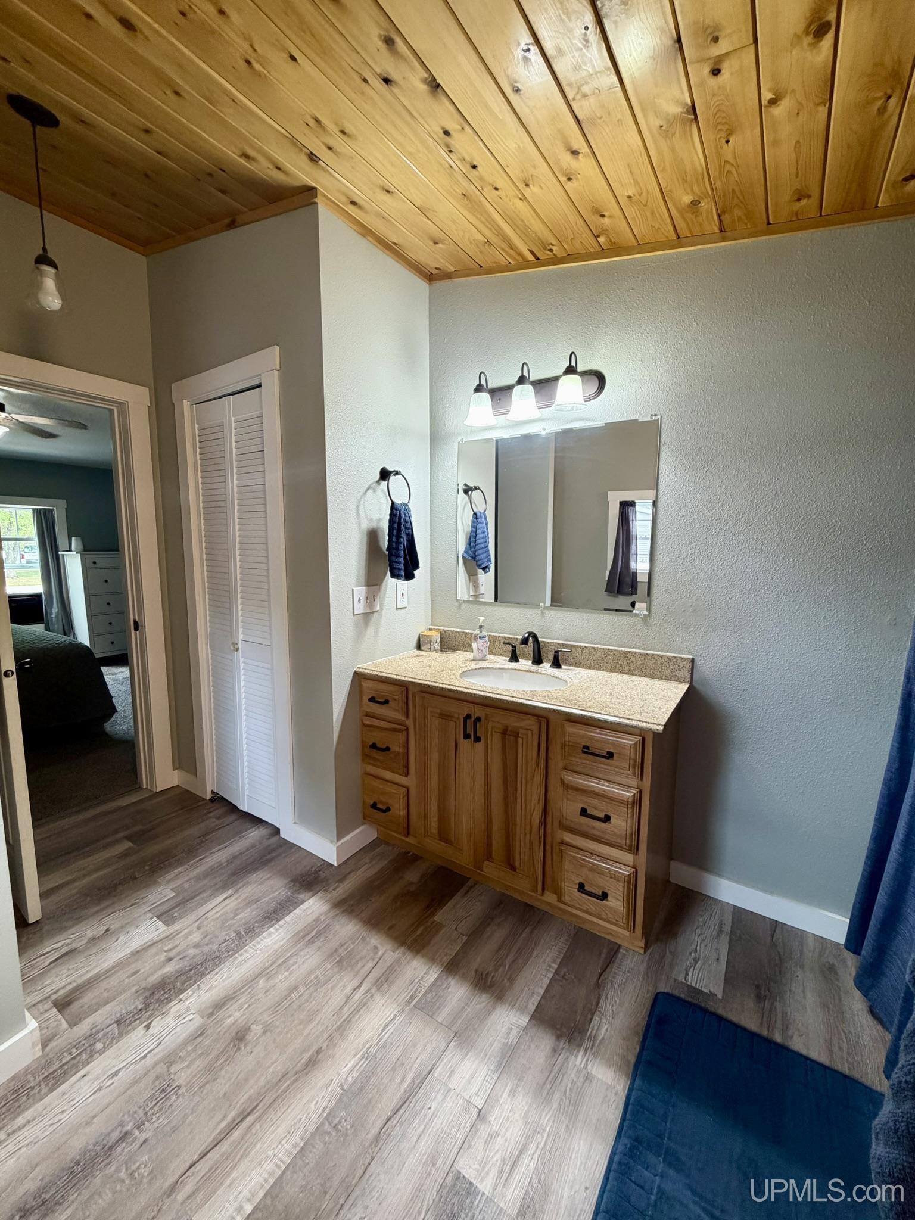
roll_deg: -0.5
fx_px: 493
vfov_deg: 102.1
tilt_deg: -7.2
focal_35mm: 14
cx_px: 458
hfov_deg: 85.7
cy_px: 610
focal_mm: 2.22
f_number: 2.2
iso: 200
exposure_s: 1/60
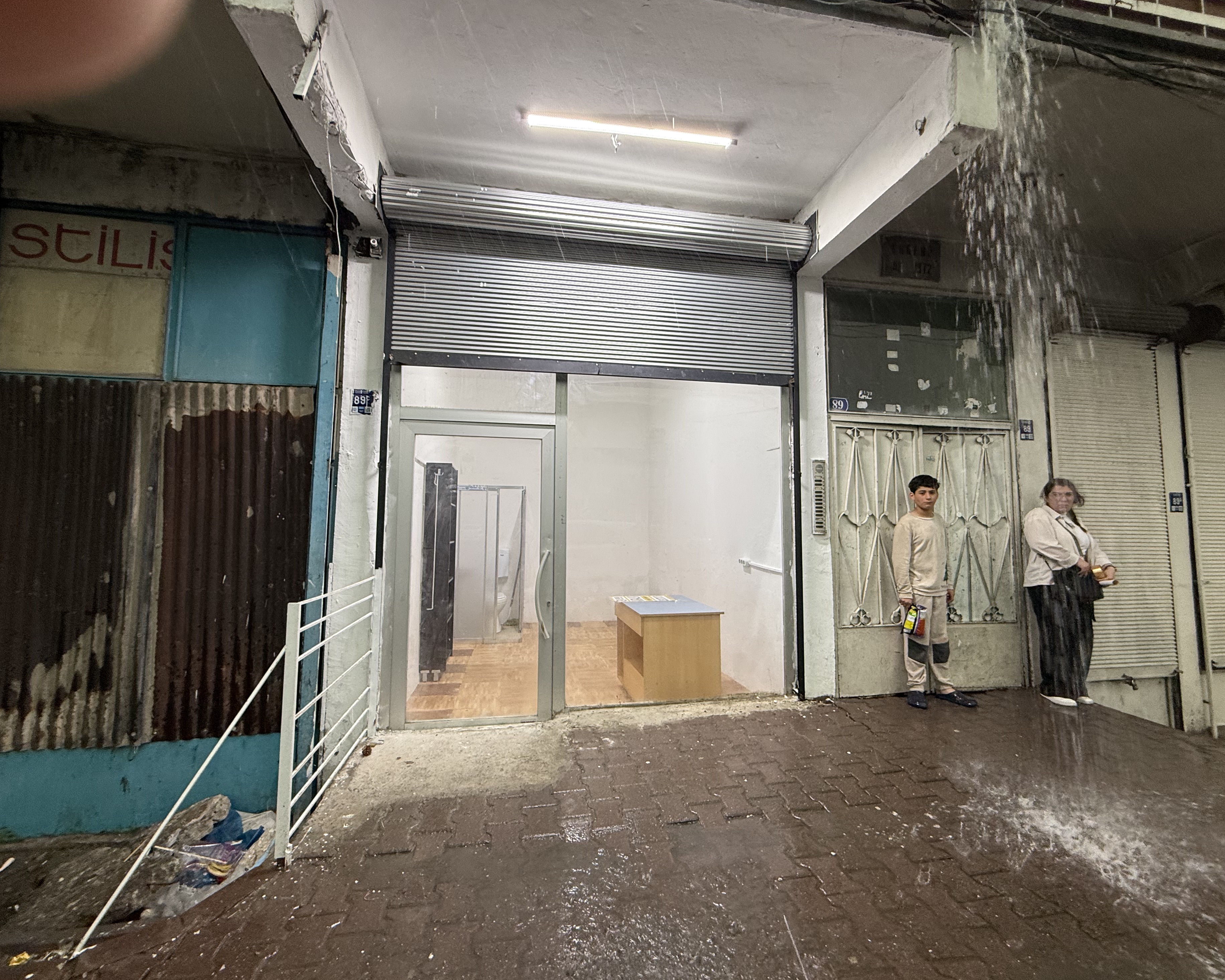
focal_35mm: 15
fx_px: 544
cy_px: 487
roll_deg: -0.1
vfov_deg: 84.0
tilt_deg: +3.6
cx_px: 614
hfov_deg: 96.8
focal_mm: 2.22
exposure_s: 1/71
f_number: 2.2
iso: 125
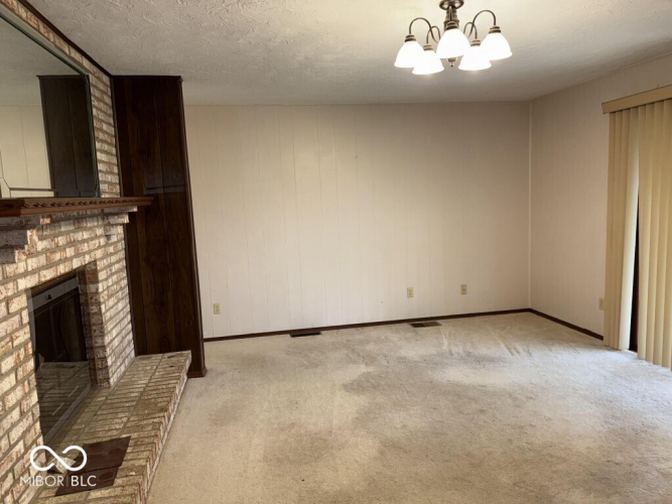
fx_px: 466
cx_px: 336
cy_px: 252
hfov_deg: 71.6
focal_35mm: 24
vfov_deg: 56.8
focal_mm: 6.76
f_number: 1.78
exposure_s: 1/33
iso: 64
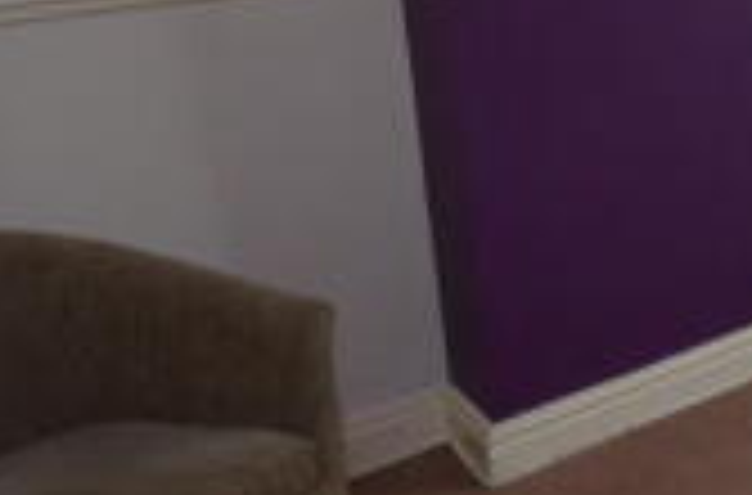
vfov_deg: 22.1
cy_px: 27
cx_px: 1000
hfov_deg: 27.7
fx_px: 1228
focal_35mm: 59
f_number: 4
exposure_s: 1/50
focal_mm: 10
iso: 800
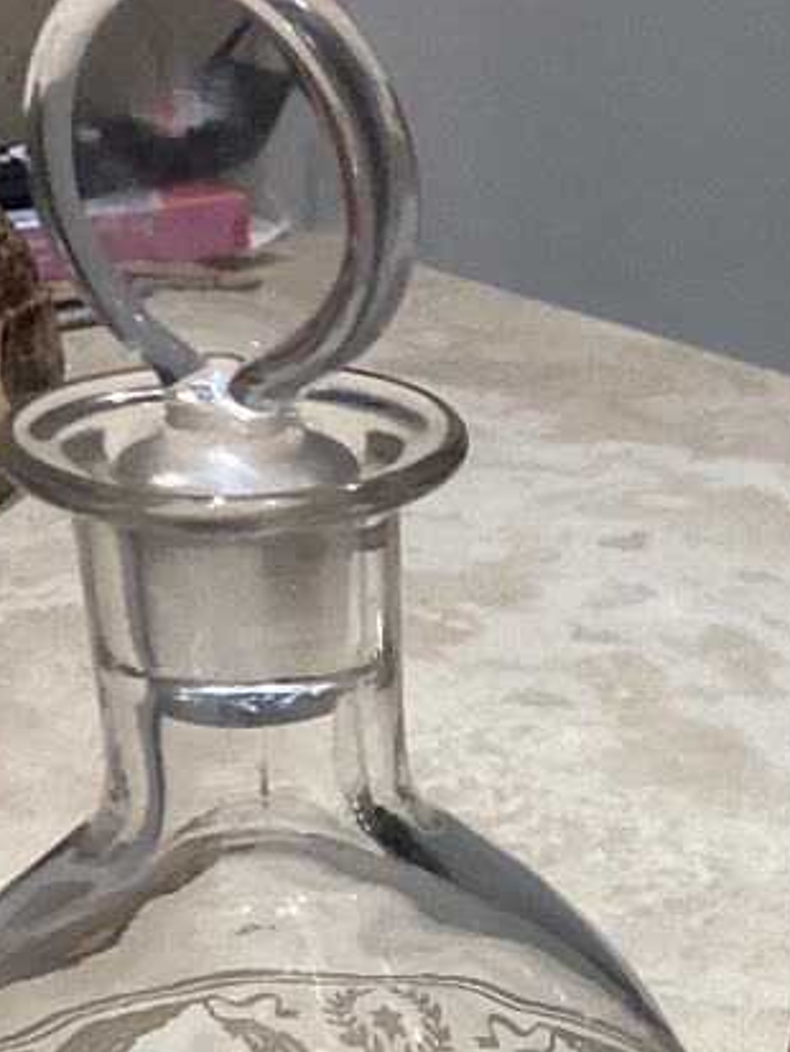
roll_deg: -1.2
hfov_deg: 16.0
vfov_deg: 21.2
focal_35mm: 90
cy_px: 993
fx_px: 2737
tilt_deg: -28.6
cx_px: 831
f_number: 2.4
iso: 160
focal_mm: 3.3
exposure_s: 1/60
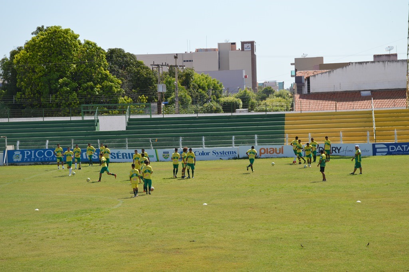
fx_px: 1124
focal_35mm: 99
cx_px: 204
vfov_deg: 13.8
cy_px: 136
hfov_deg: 20.6
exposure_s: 1/250
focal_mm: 66
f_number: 8
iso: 100
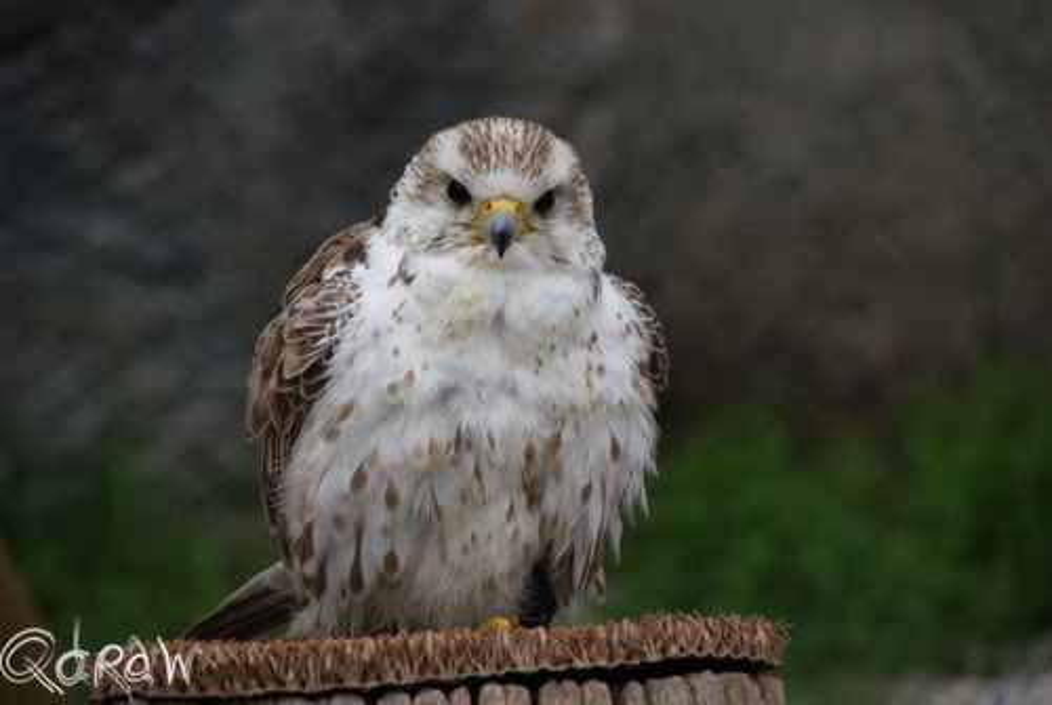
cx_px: 526
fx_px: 8779
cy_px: 352
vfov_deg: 4.6
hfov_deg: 6.9
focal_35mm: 300
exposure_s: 1/250
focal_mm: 200
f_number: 6.3
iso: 200
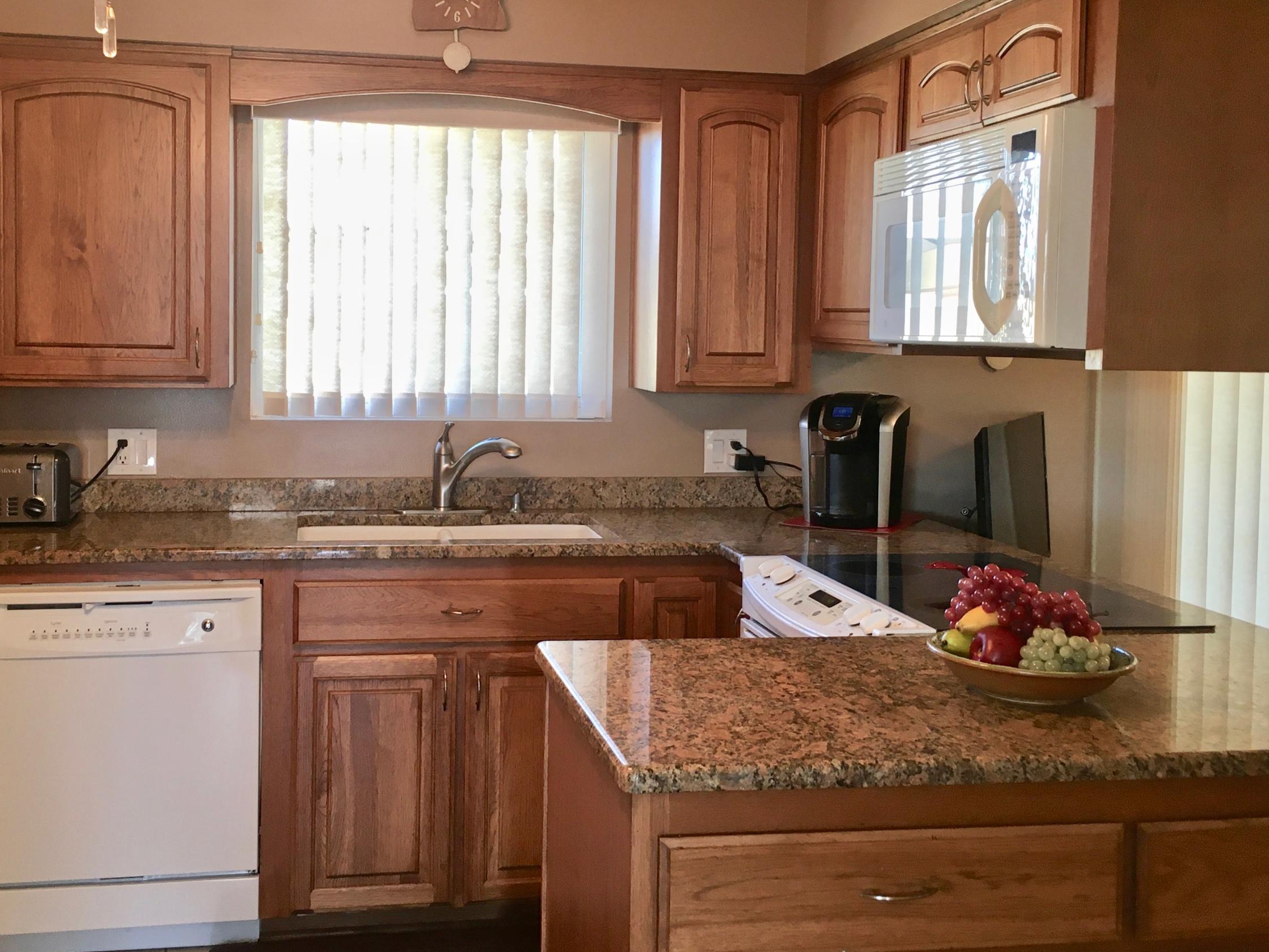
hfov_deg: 47.7
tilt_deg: -3.5
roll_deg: -0.8
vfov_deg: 36.7
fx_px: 1430
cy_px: 402
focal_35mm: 39
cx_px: 551
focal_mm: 4.15
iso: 50
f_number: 2.2
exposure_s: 1/30
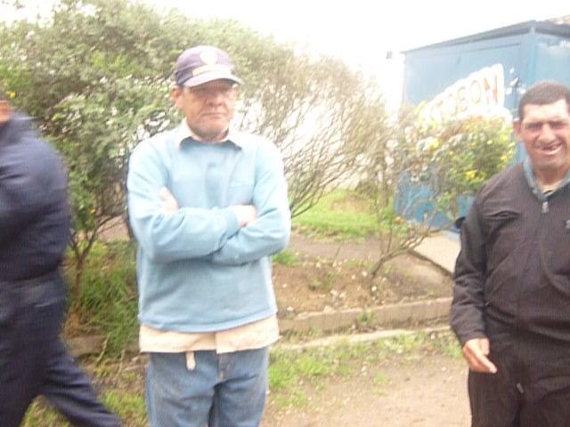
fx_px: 543
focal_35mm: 33
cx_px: 285
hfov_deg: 55.4
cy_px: 214
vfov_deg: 42.9
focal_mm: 5.5
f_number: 8
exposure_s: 1/30
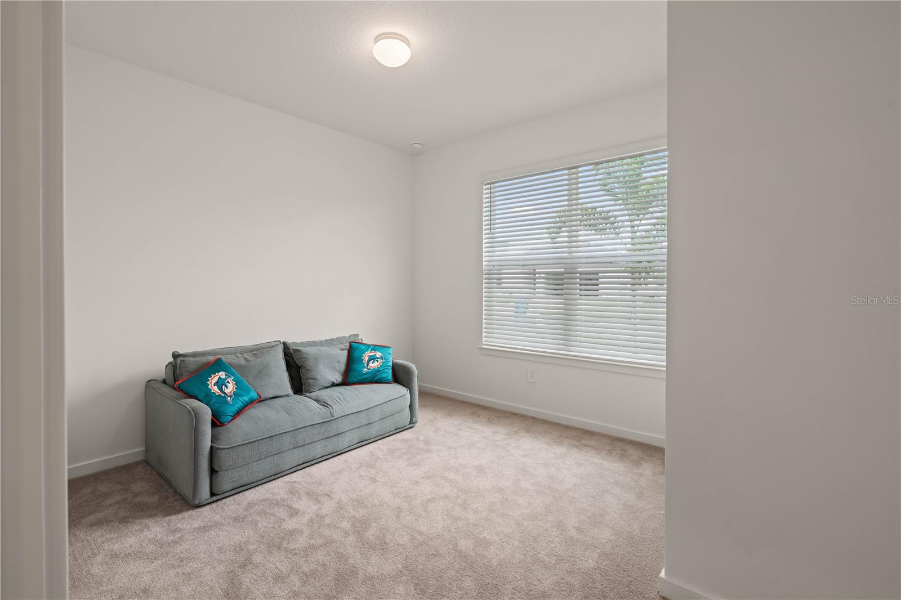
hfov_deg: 96.7
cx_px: 450
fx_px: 400
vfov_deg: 73.7
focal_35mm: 16
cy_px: 300
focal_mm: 16
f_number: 11
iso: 100
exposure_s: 1/2
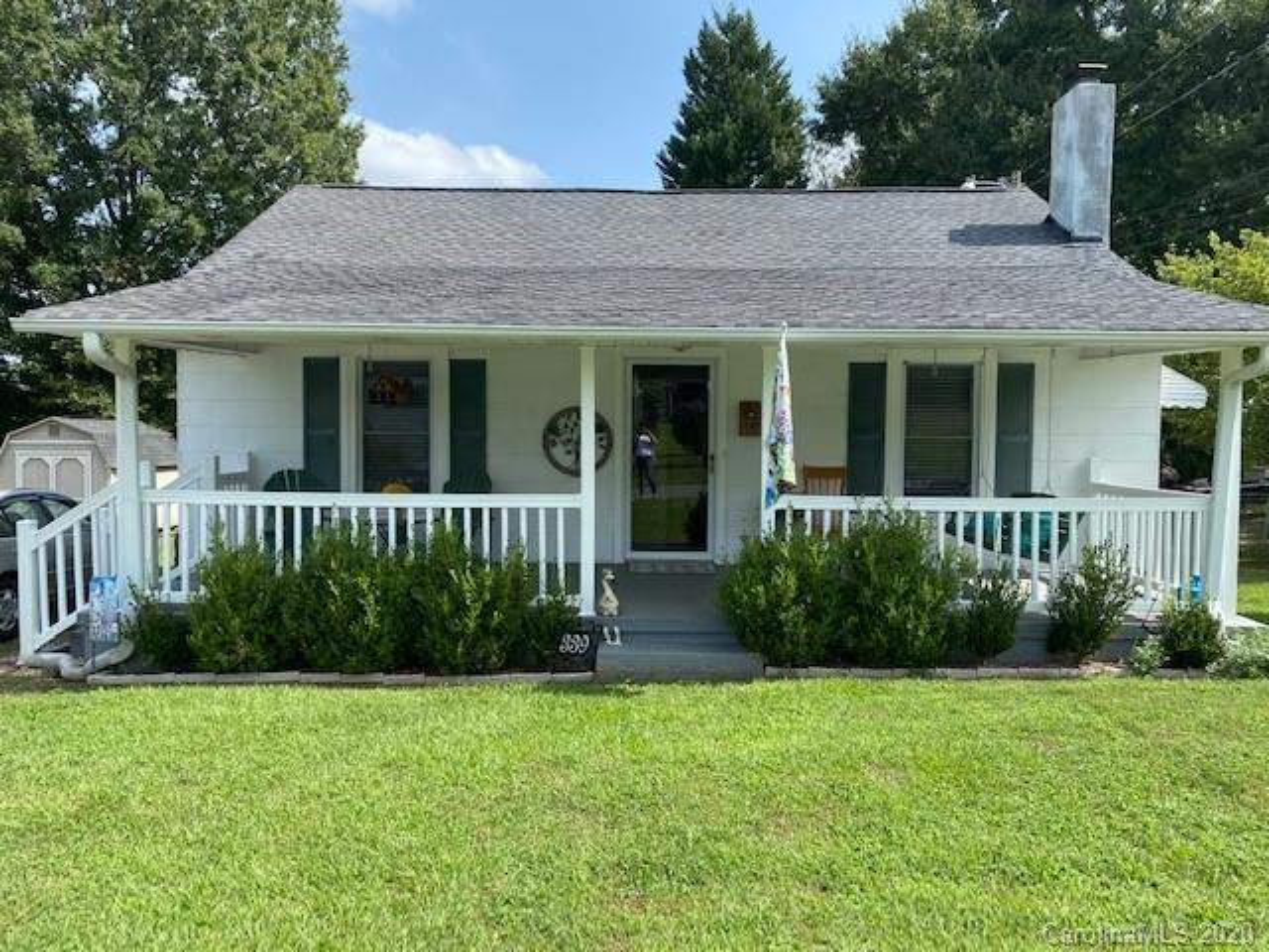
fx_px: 953
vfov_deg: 53.1
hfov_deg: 67.3
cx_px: 634
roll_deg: -0.7
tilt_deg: -3.0
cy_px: 476
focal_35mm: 26
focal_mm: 4.25
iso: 32
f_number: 1.8
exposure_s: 1/1316
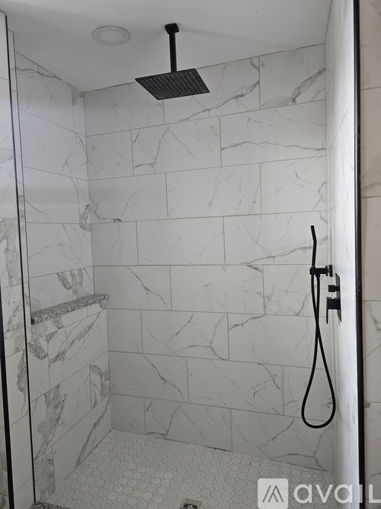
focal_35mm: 23
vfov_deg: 73.9
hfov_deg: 58.9
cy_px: 254
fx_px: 338
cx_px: 190
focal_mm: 5.4
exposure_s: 1/60
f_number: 1.8
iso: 800
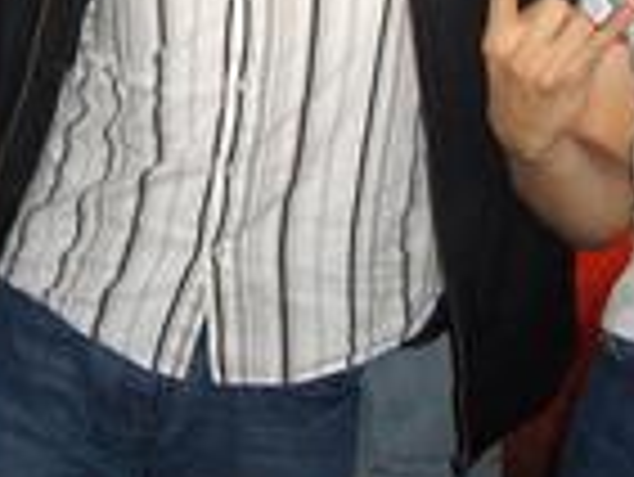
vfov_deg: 12.1
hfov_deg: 16.5
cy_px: -248
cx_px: -4
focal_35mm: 117
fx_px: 2145
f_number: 2.6
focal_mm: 5.8
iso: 100
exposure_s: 1/60
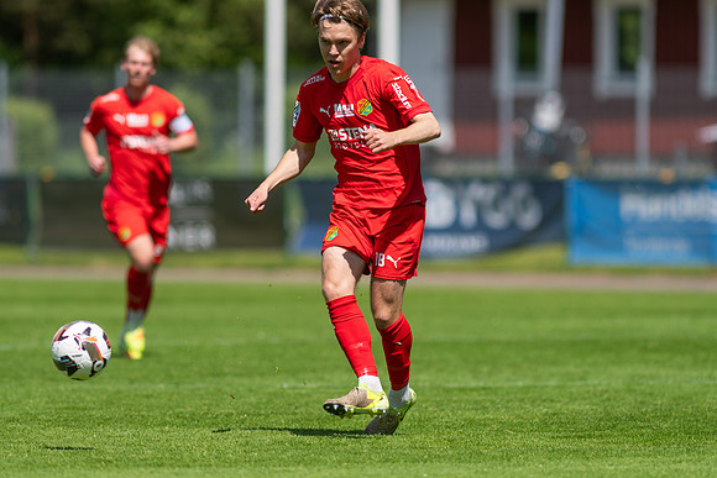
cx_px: 358
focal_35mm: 450
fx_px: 8964
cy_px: 239
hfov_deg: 4.6
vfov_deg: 3.1
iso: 110
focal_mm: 300
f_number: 3.2
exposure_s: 1/2500
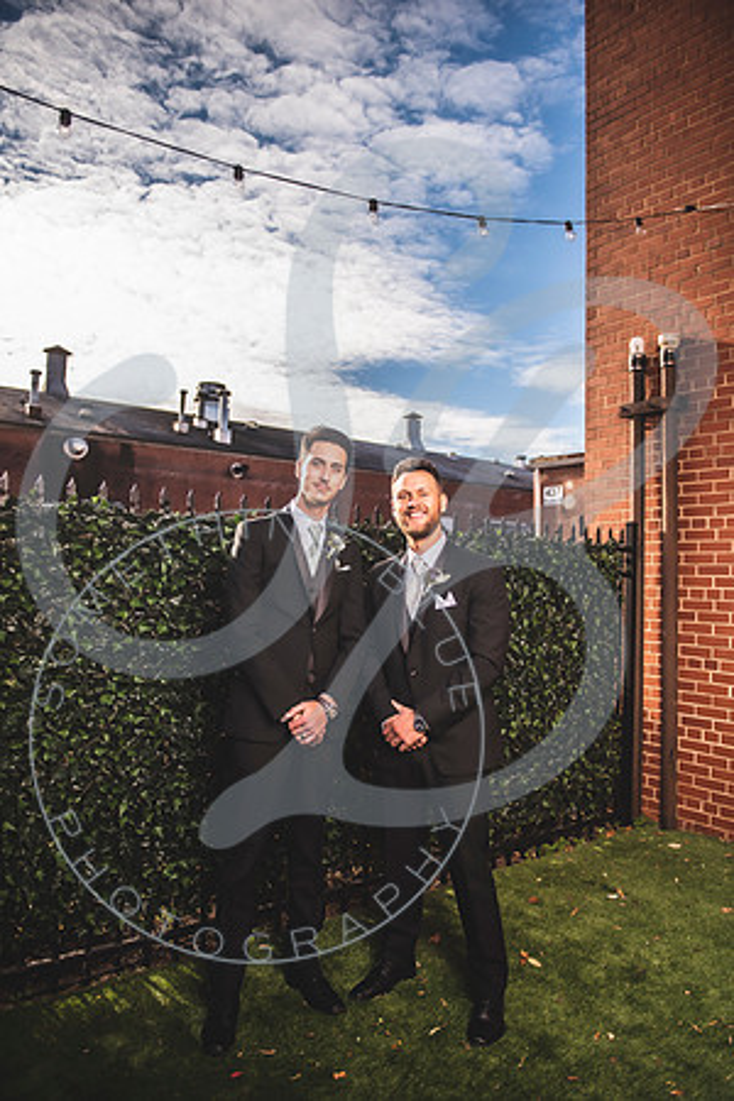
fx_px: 795
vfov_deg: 69.4
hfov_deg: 49.6
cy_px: 550
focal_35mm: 26
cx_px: 367
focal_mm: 26
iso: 100
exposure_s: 1/1250
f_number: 2.8
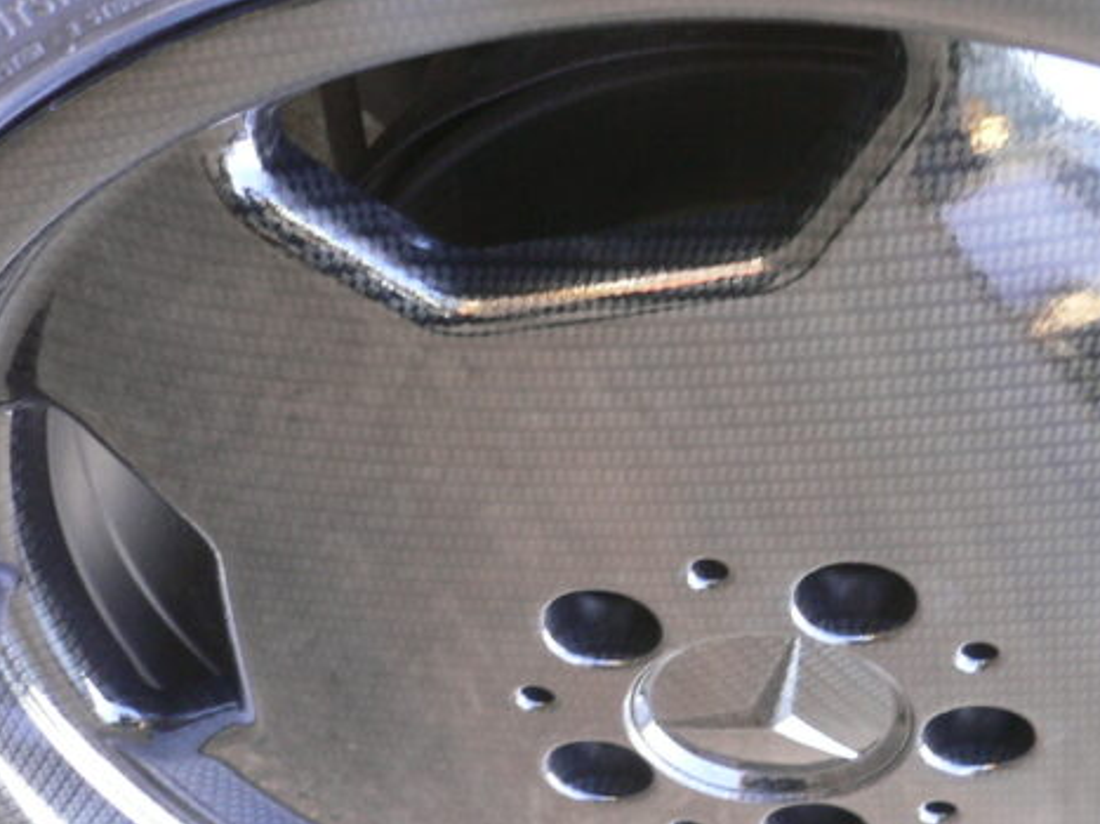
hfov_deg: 32.0
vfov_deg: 24.3
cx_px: 707
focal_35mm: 60
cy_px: 516
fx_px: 1906
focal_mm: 5.8
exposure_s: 1/15
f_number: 2.8
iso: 150
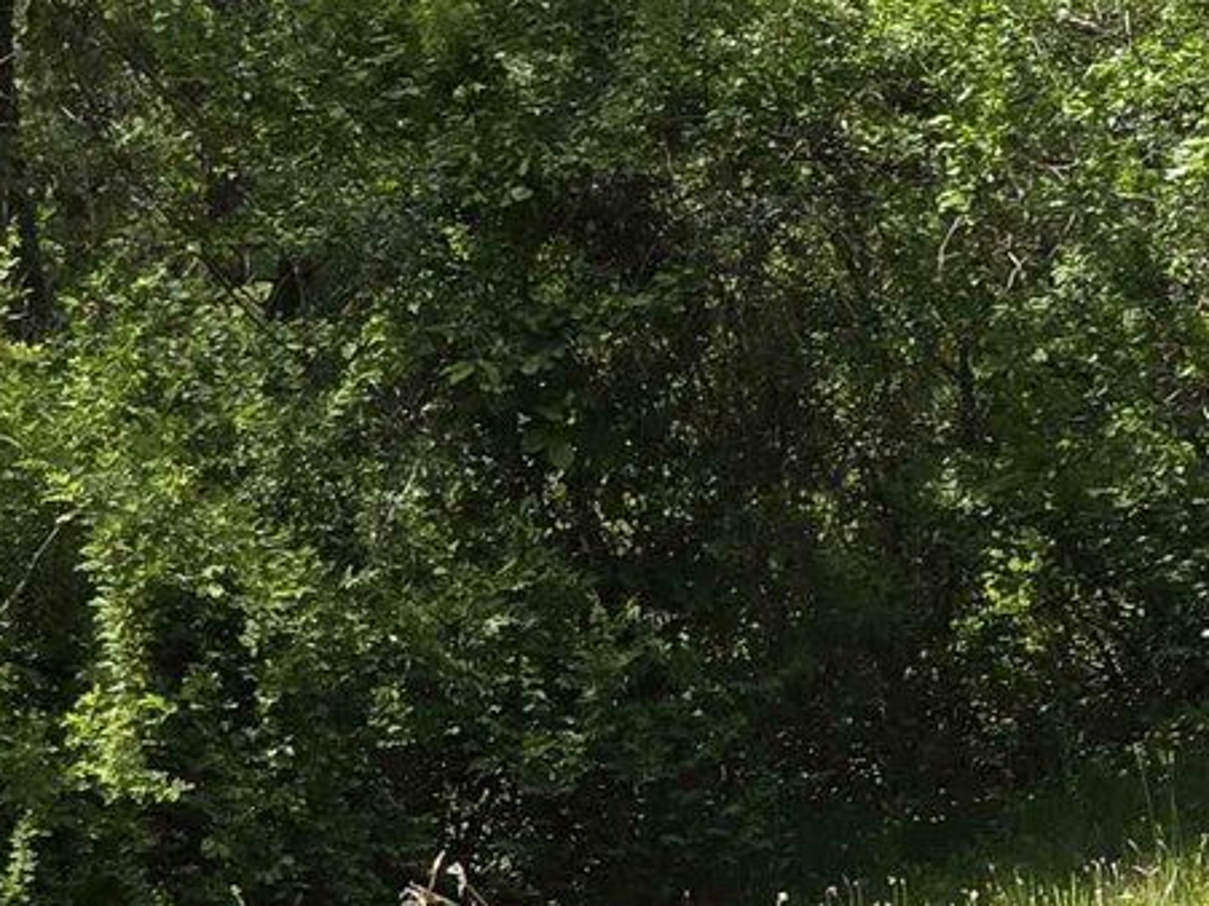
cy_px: 8
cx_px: 2110
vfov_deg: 6.0
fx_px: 8555
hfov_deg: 7.8
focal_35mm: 245
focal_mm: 7.9
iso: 50
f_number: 2.4
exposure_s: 1/1129
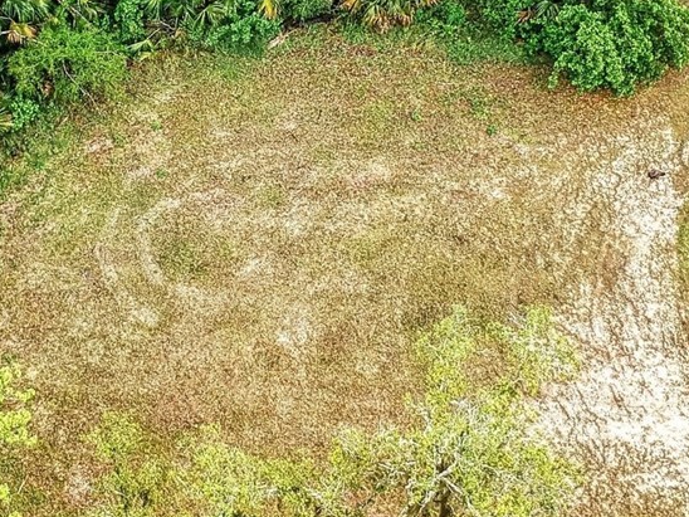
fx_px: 1453
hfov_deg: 26.7
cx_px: 357
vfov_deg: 20.1
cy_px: 171
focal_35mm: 73
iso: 100
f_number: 2.6
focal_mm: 4.49
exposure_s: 1/120
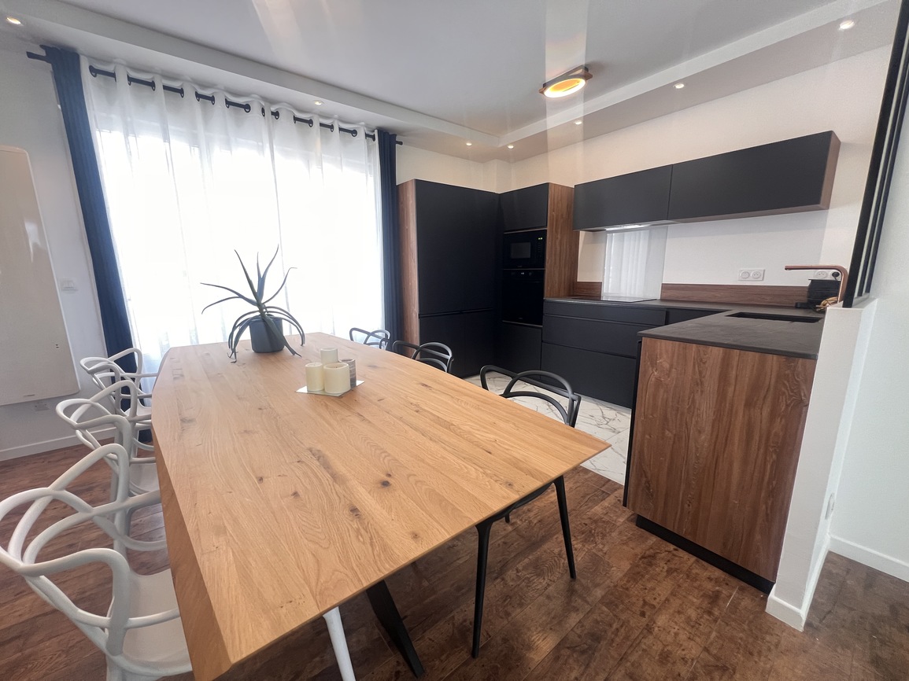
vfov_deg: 89.9
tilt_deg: -11.5
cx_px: 454
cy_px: 340
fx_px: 341
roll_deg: +0.5
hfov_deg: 106.2
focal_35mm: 13
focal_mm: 1.57
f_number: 1.8
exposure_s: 1/100
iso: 250
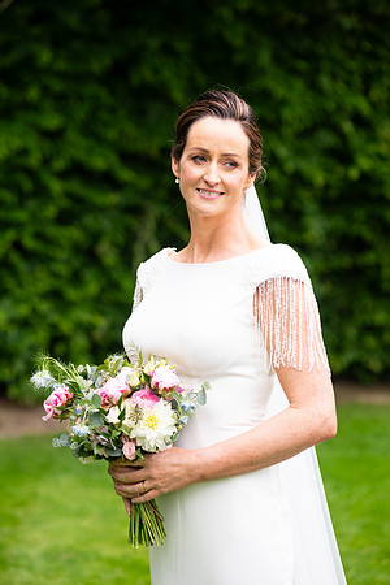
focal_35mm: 120
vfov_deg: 17.1
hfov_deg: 11.4
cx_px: 195
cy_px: 292
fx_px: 1950
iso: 250
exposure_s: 1/200
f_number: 3.5
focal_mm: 120
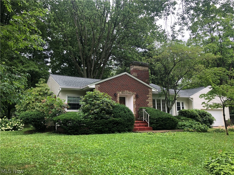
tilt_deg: +10.3
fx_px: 189
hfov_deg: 63.4
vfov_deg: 49.7
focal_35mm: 28
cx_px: 117
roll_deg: +1.4
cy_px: 88
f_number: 1.8
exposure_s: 1/274
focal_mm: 3.99
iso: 20
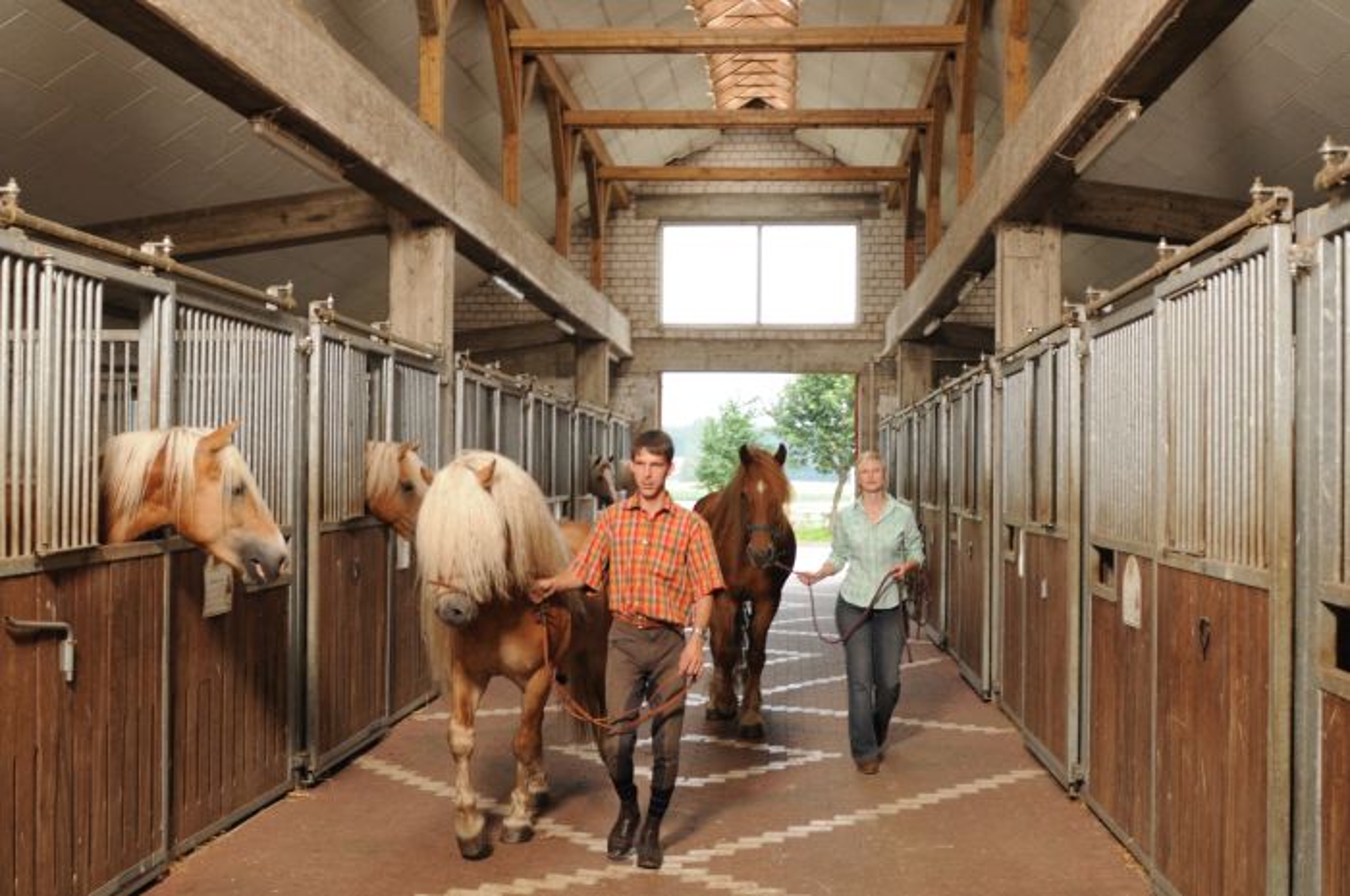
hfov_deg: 49.6
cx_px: 675
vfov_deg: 34.1
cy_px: 448
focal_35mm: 39
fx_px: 1461
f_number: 4
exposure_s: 1/60
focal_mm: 26
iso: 640
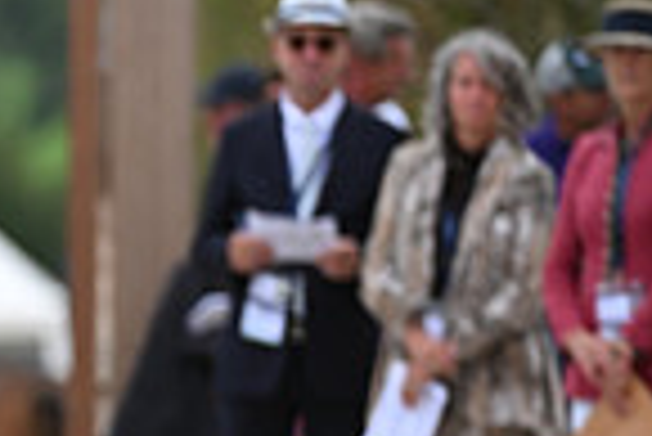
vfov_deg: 1.0
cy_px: 506
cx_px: -648
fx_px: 24619
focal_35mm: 1358
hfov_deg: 1.5
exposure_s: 1/1600
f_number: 5.6
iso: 500
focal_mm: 340
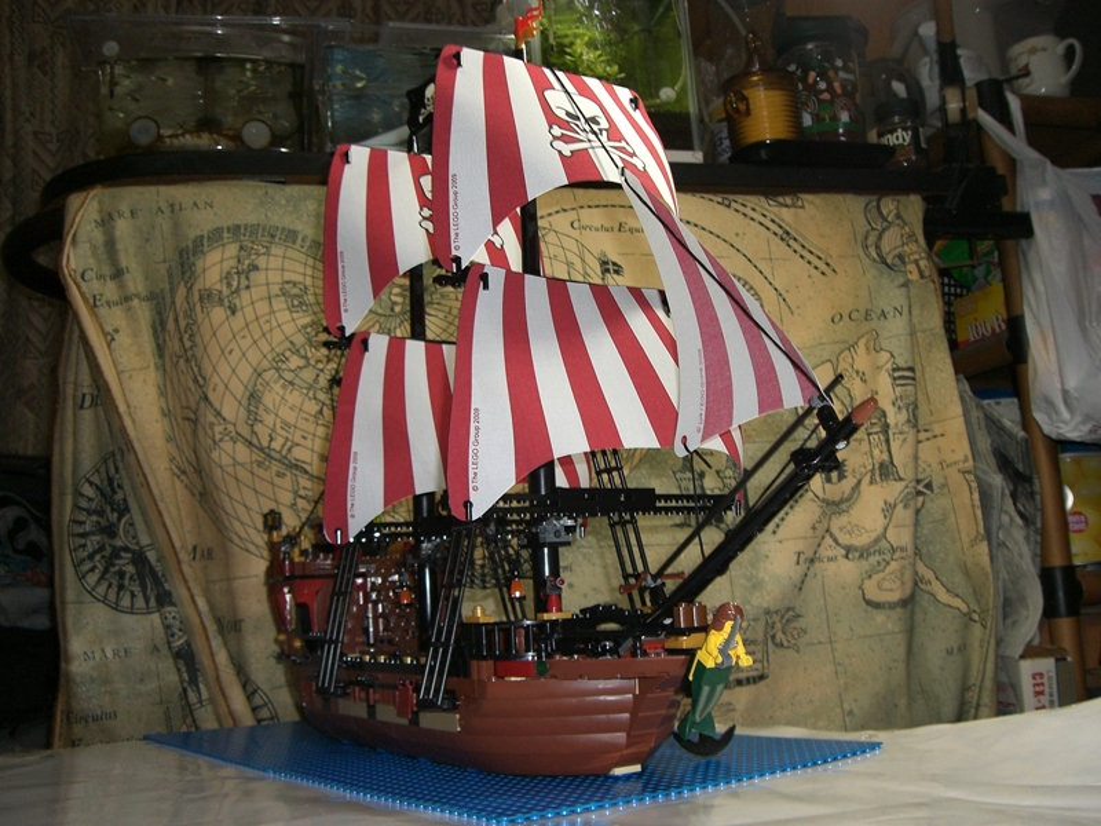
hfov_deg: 49.0
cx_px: 550
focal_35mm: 38
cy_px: 413
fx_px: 1209
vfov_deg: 37.7
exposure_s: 1/60
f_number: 2.7
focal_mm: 6.2
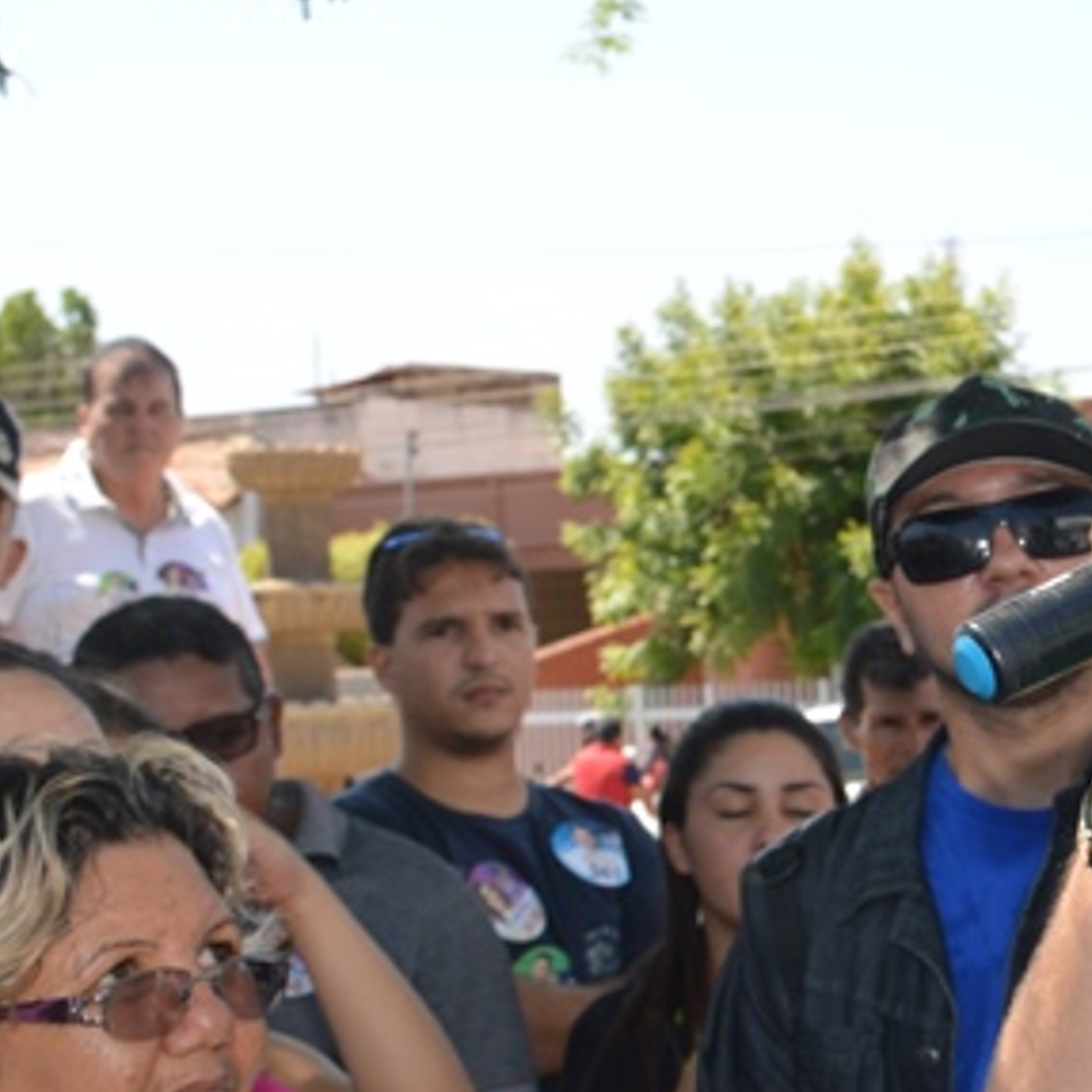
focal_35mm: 91
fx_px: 3248
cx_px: 1427
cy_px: 588
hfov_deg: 17.8
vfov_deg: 19.1
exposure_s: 1/160
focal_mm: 20
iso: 100
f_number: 6.3
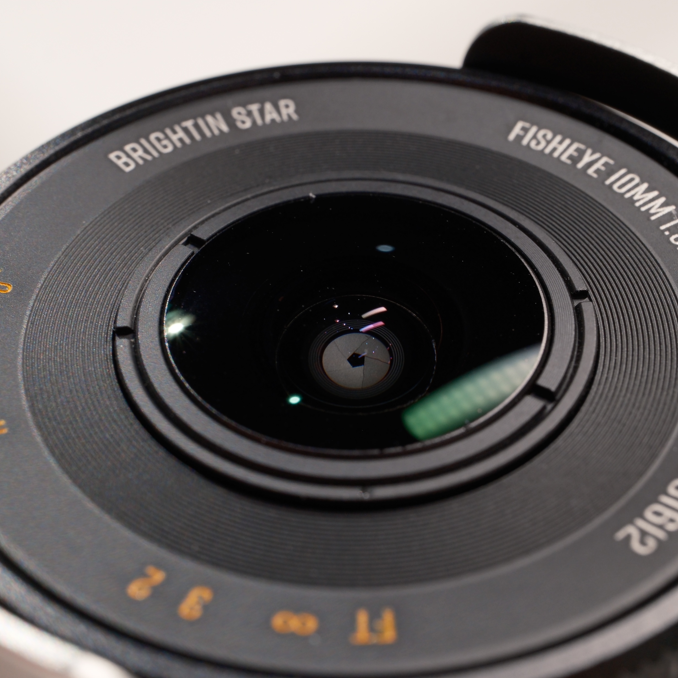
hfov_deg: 27.7
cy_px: 363
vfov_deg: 27.7
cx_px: 361
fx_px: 1374
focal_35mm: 62
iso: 640
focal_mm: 30
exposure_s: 1/15
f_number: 11
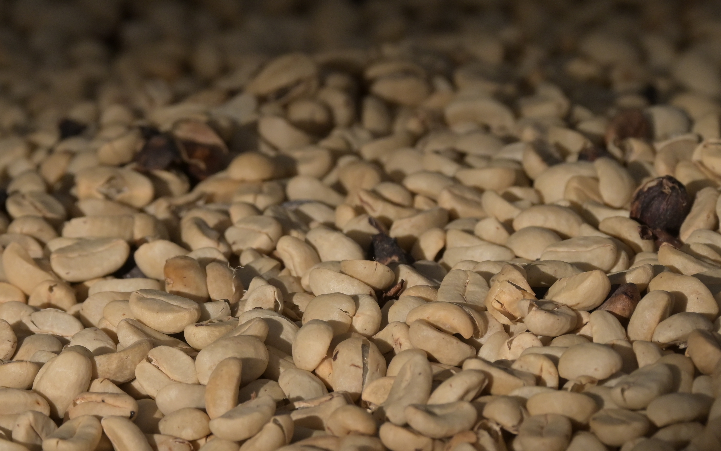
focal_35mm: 452
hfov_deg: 4.6
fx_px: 8881
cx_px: 209
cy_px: 288
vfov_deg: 2.9
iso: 640
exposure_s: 1/800
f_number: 11
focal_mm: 190
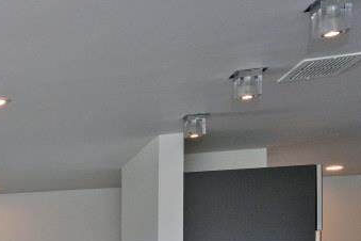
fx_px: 622
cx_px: -318
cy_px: 286
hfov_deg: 20.4
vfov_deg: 20.5
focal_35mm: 62
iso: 160
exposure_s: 1/125
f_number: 5.6
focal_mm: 14
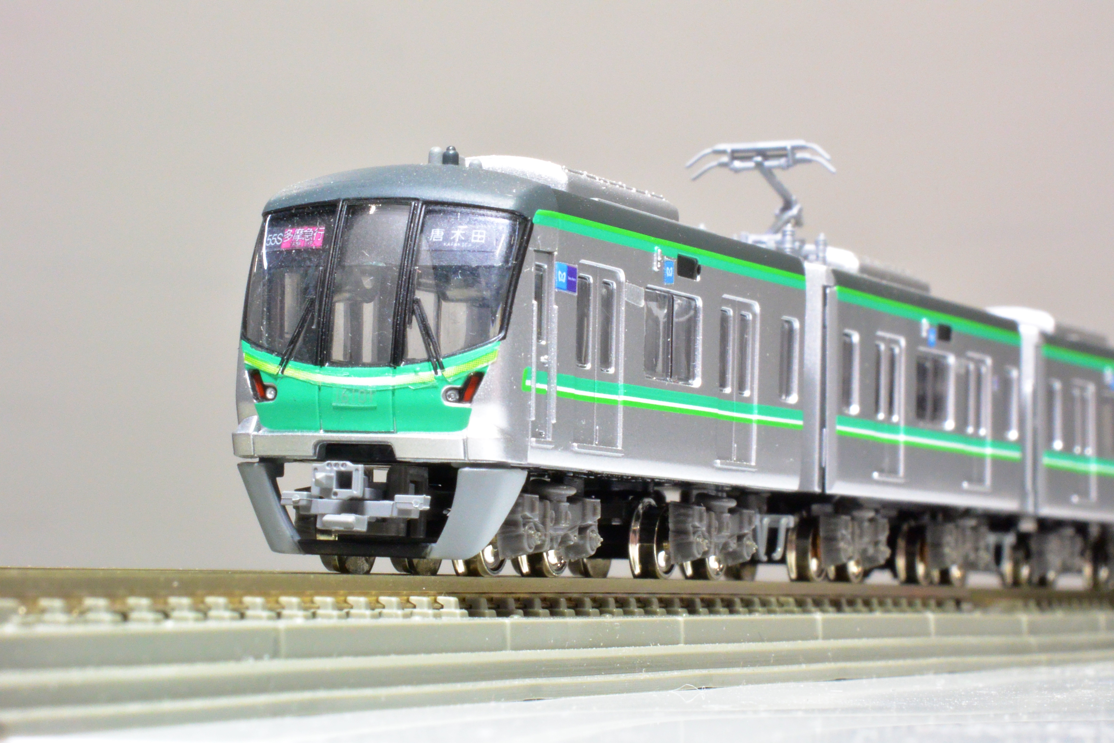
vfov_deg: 12.7
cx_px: 557
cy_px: 372
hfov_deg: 18.9
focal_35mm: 108
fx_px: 3342
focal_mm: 40
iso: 800
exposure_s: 1/2.5
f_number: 22
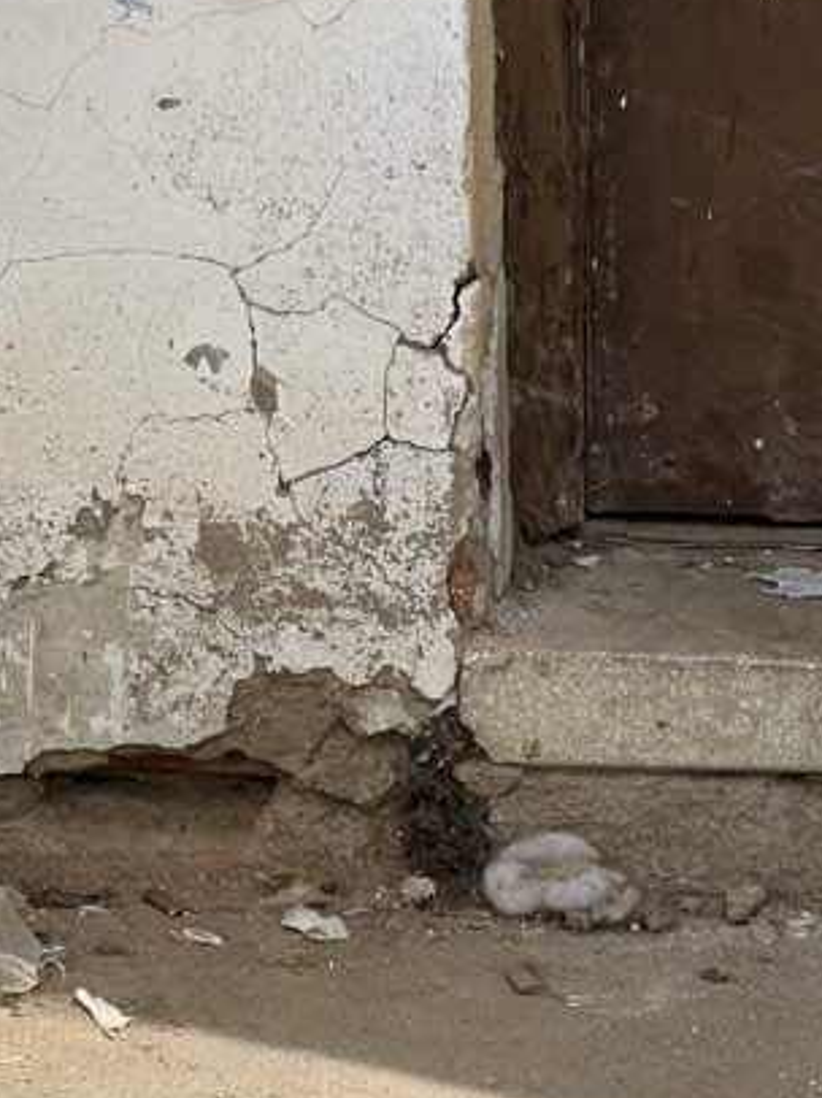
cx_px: -324
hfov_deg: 6.1
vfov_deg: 8.0
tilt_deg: -9.1
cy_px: -430
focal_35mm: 243
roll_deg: +1.9
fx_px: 7702
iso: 32
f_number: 2.8
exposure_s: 1/874
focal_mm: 9
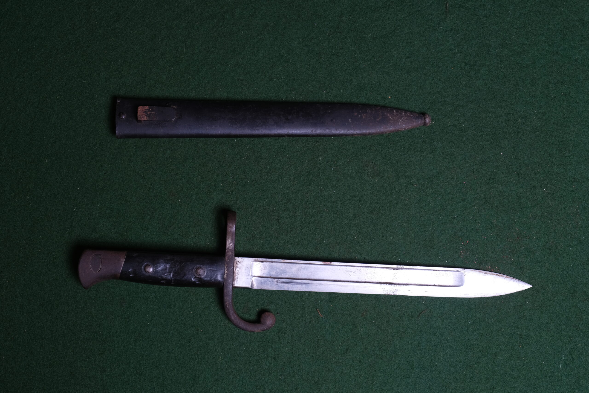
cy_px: 196
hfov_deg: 37.5
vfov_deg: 25.5
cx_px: 294
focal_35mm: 53
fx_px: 867
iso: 320
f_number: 5.6
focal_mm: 35.3
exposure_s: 1/160
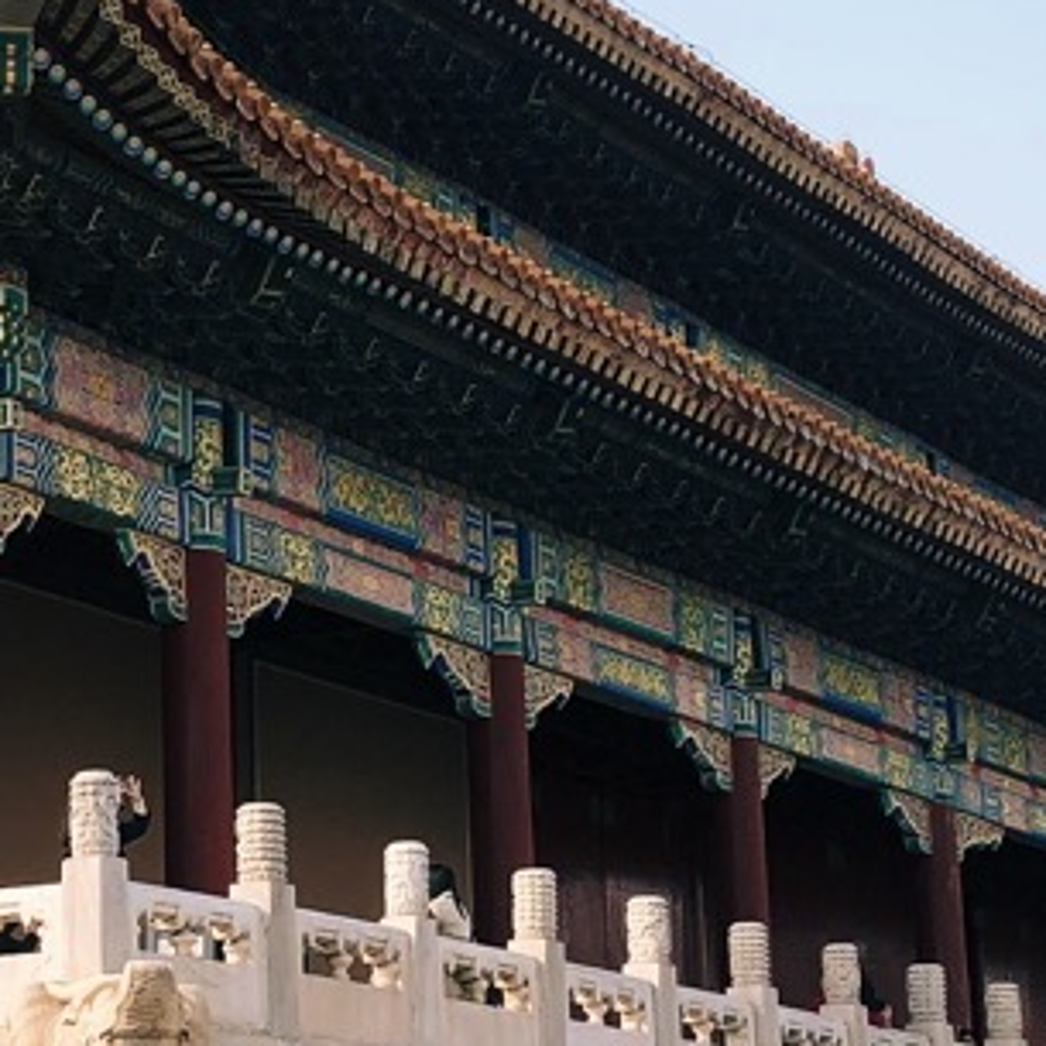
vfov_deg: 16.7
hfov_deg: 16.6
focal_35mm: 104
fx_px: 3555
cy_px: 638
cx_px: 192
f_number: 1.8
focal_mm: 3.99
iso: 20
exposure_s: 1/1185
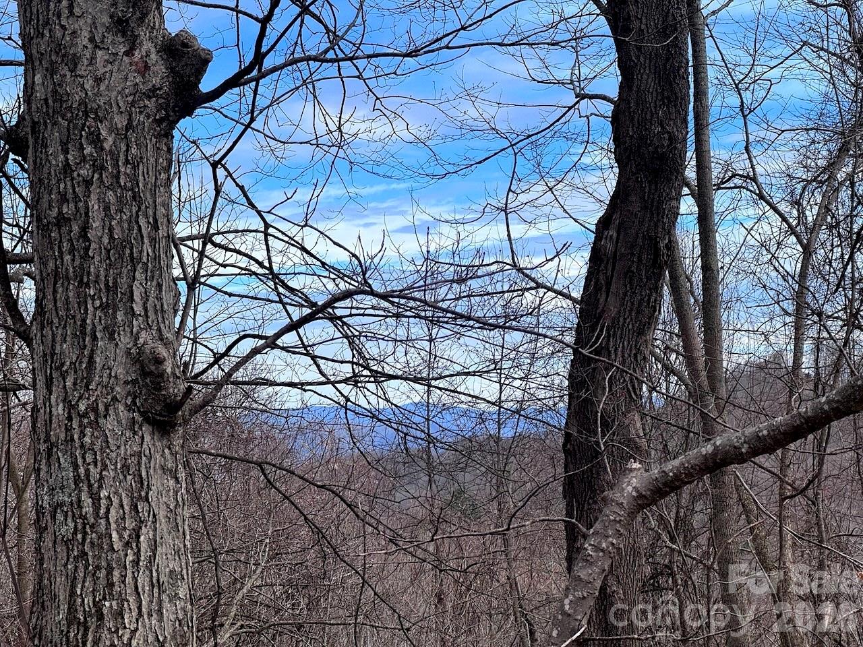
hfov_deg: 25.3
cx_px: 432
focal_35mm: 77
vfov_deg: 19.1
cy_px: 324
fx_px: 1920
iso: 25
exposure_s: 1/573
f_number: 2.8
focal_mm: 9
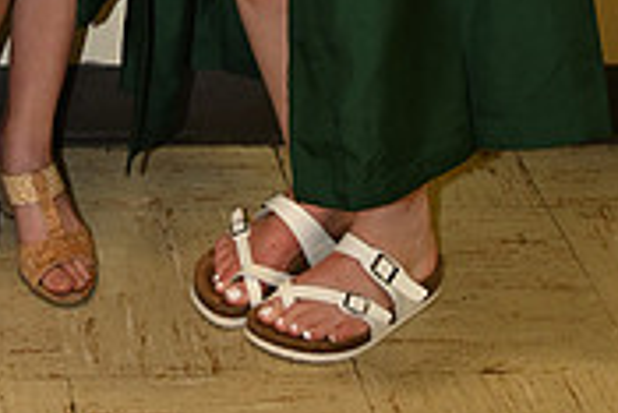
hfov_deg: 17.2
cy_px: -515
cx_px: -11
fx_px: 1993
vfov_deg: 10.5
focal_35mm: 116
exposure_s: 1/60
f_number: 5.6
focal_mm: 35
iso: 1600
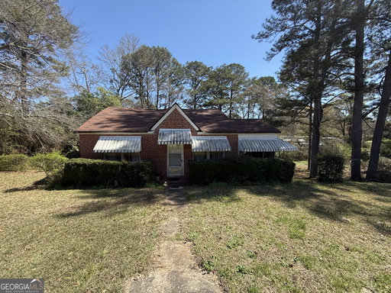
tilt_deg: -1.9
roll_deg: +0.2
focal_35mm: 14
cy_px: 146
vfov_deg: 85.7
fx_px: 158
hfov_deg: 102.1
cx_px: 196
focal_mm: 2.22
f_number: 2.2
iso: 64
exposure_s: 1/631
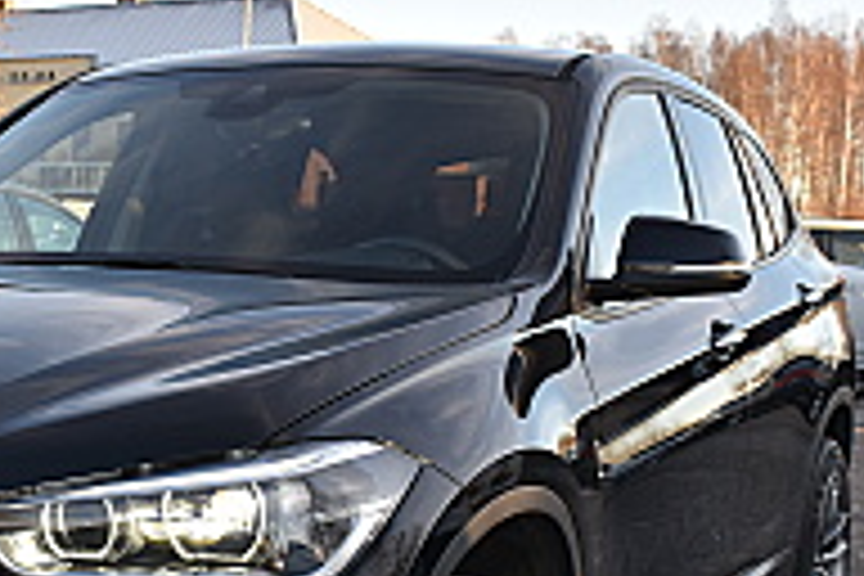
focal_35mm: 78
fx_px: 1873
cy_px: 488
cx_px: 144
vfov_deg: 17.3
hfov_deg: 25.4
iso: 400
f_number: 8
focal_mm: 25
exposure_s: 1/200
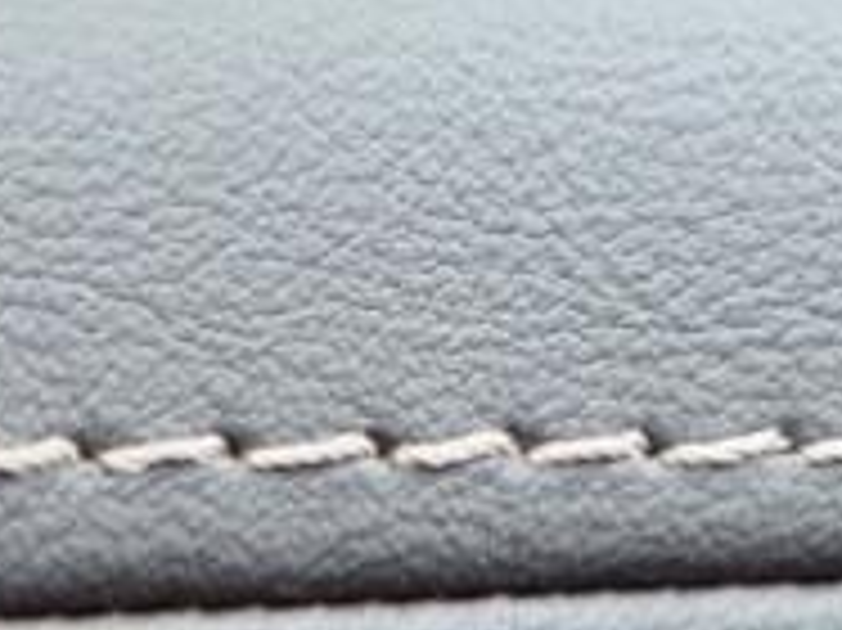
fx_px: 3598
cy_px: 1426
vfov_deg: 9.1
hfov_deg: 13.0
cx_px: -140
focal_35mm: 148
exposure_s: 1/40
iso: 80
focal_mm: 3.58
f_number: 1.9
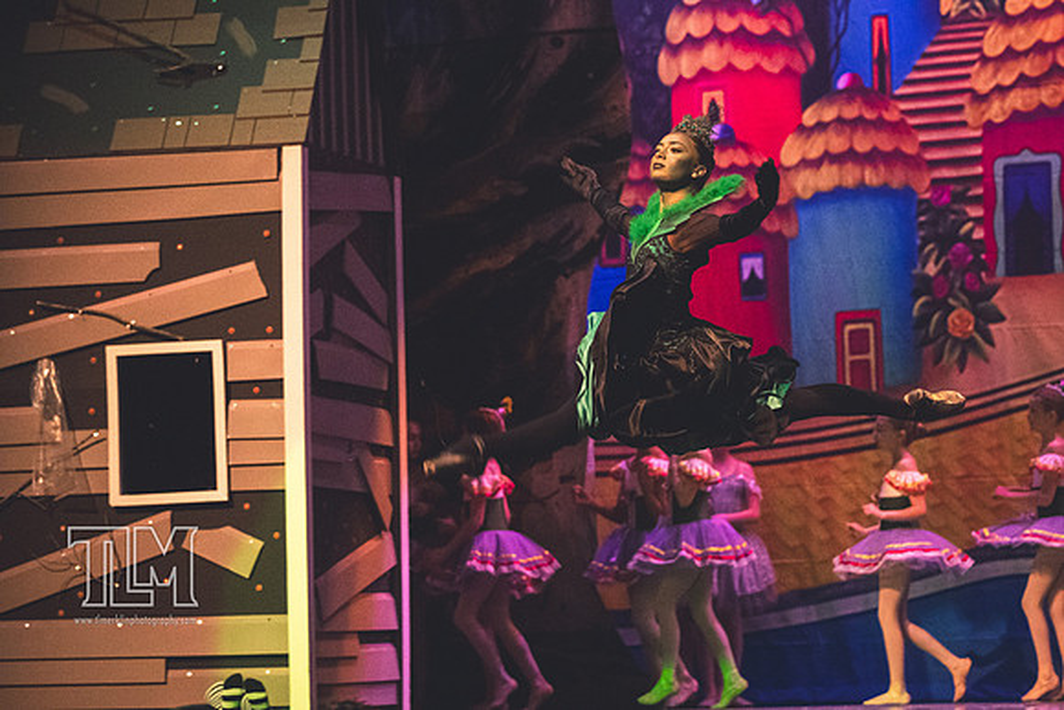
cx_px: 532
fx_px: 4436
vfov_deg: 9.1
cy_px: 355
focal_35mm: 150
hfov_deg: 13.7
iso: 10000
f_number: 2.8
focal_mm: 100
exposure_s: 1/250
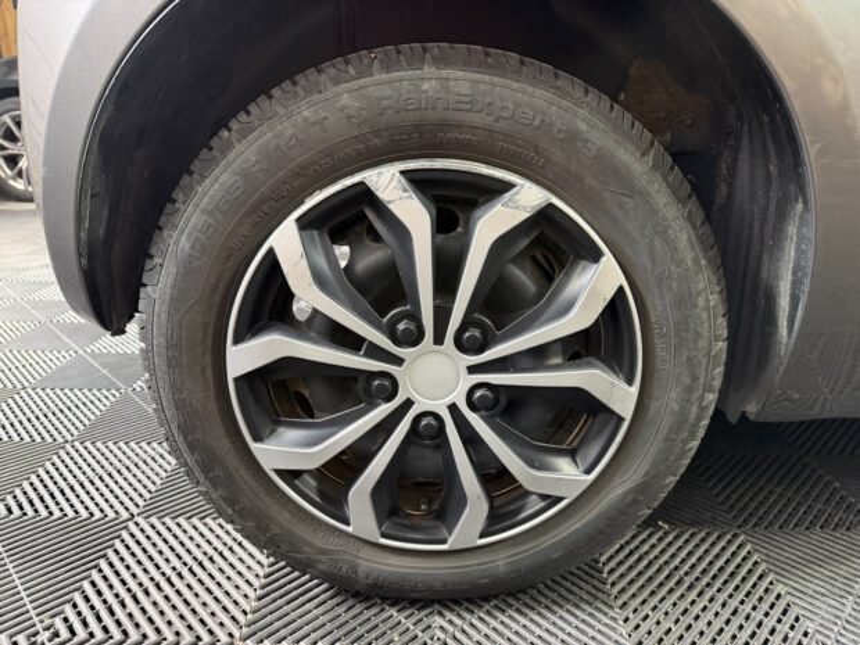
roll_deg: -0.8
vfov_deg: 56.8
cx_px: 430
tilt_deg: -17.9
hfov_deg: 71.6
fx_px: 596
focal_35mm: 24
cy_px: 322
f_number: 1.78
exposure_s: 1/50
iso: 640
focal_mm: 6.76
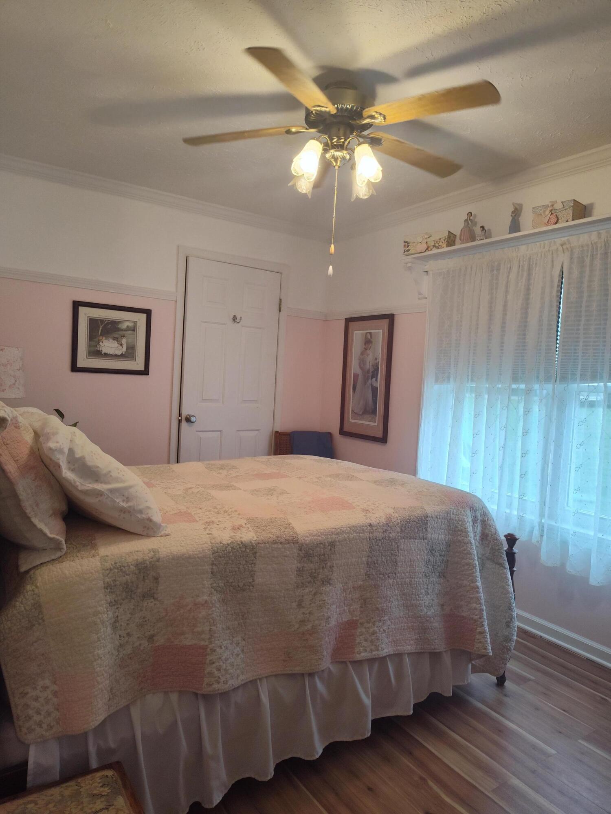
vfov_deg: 73.9
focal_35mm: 23
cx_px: 306
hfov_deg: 58.9
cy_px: 407
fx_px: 541
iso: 447
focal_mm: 5.56
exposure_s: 1/120
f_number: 1.8
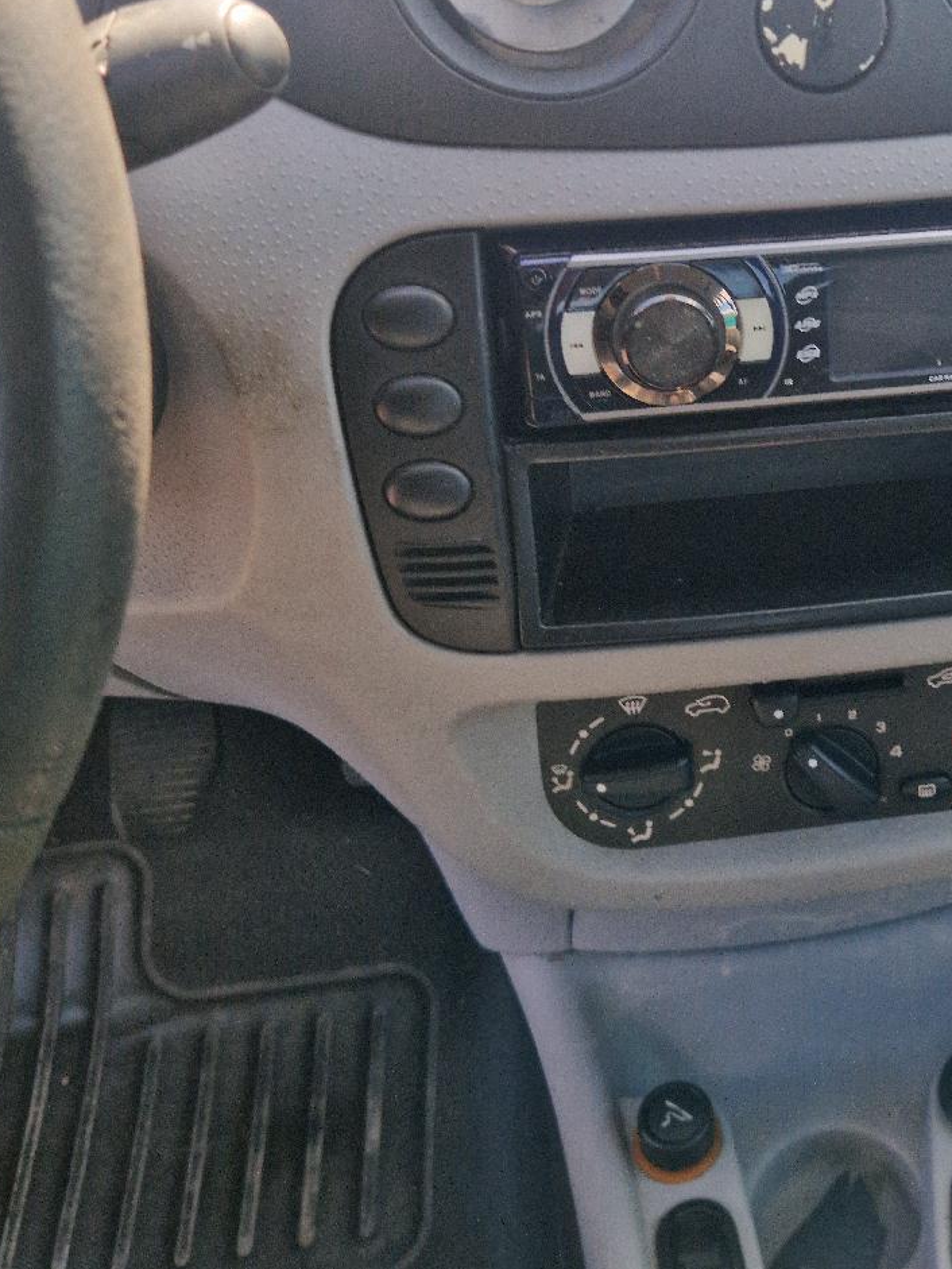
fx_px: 1613
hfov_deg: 31.3
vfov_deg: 42.7
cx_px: 870
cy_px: 485
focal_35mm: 44
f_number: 1.8
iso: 50
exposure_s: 1/179
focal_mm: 5.4
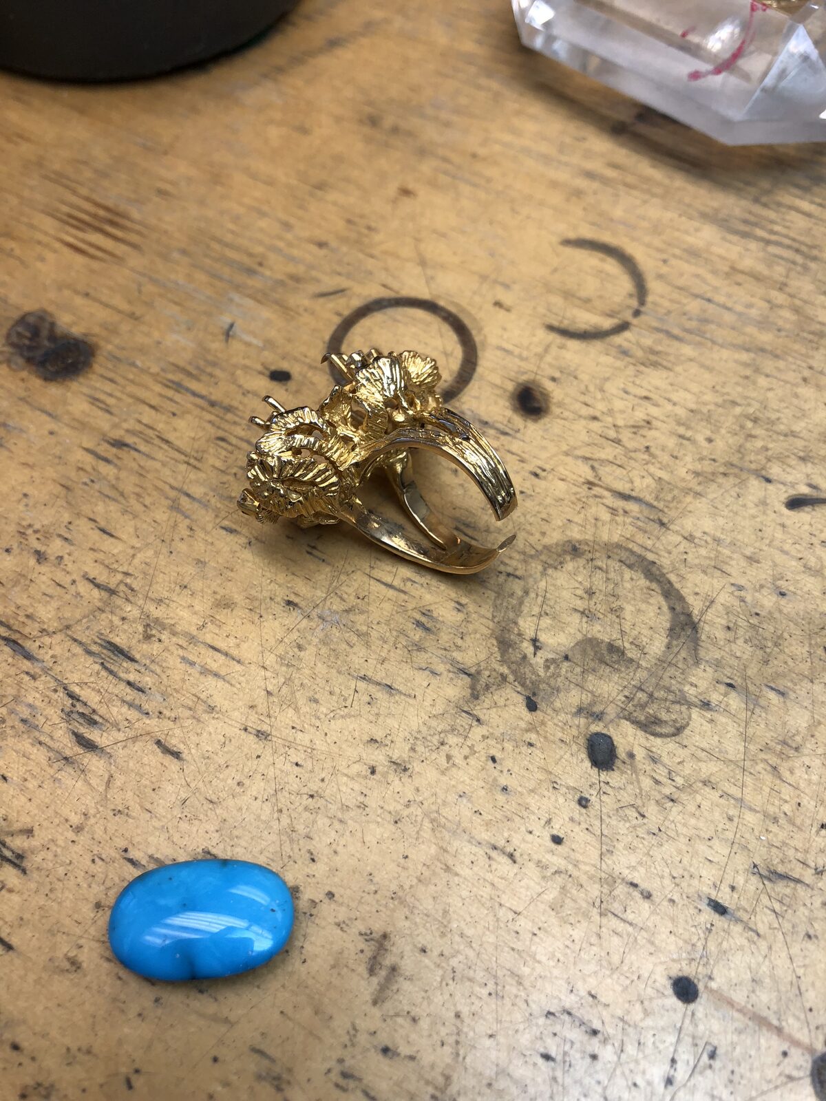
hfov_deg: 49.7
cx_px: 413
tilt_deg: -60.2
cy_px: 550
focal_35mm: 28
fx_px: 891
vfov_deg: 63.4
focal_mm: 4
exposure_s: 1/120
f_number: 1.8
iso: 25
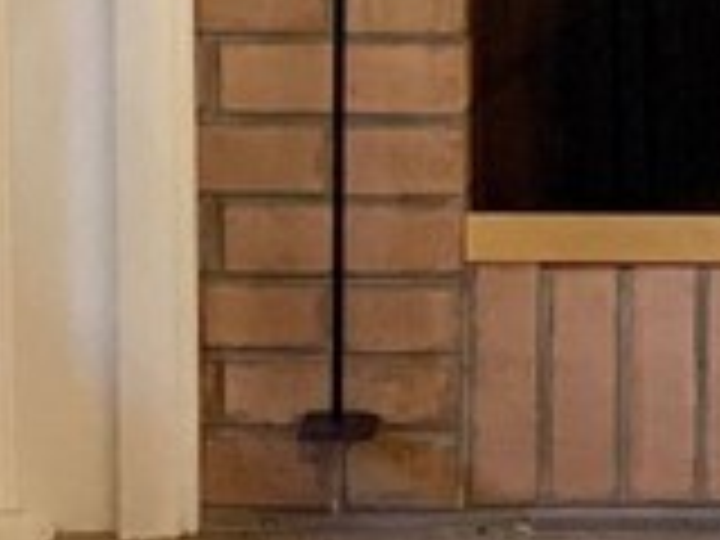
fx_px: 6905
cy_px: -342
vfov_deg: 4.4
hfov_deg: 5.9
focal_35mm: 332
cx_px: 1148
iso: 125
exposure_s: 1/40
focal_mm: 6
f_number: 2
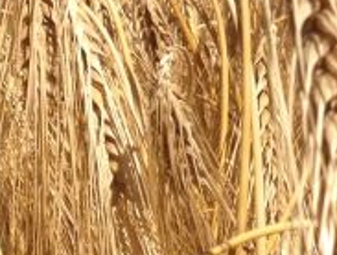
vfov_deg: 6.9
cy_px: 9
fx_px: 2107
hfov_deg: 9.0
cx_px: 468
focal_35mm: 216
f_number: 2.4
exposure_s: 1/2584
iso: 50
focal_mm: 4.12
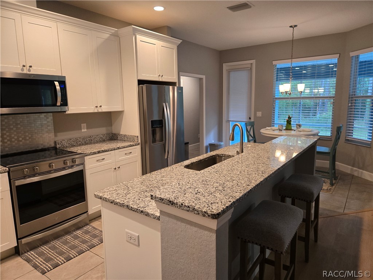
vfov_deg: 58.9
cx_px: 186
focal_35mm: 23
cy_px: 140
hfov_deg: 73.9
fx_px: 248
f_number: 1.8
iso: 200
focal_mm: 5.4
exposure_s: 1/120
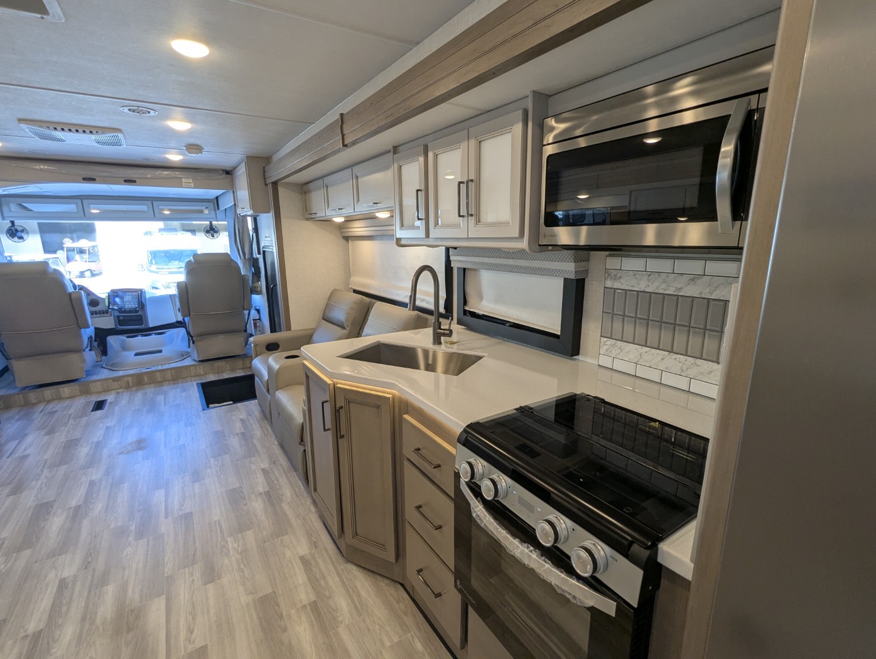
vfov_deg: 78.2
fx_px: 405
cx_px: 438
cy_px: 330
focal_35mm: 16
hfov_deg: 94.4
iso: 63
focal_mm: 2.35
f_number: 2.2
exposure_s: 1/47.8
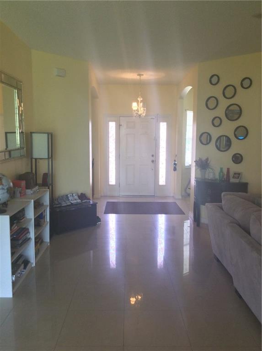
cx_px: 131
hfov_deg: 44.0
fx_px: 324
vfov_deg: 56.9
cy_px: 176
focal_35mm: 32
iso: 40
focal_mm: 3.3
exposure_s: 1/24
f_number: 2.4
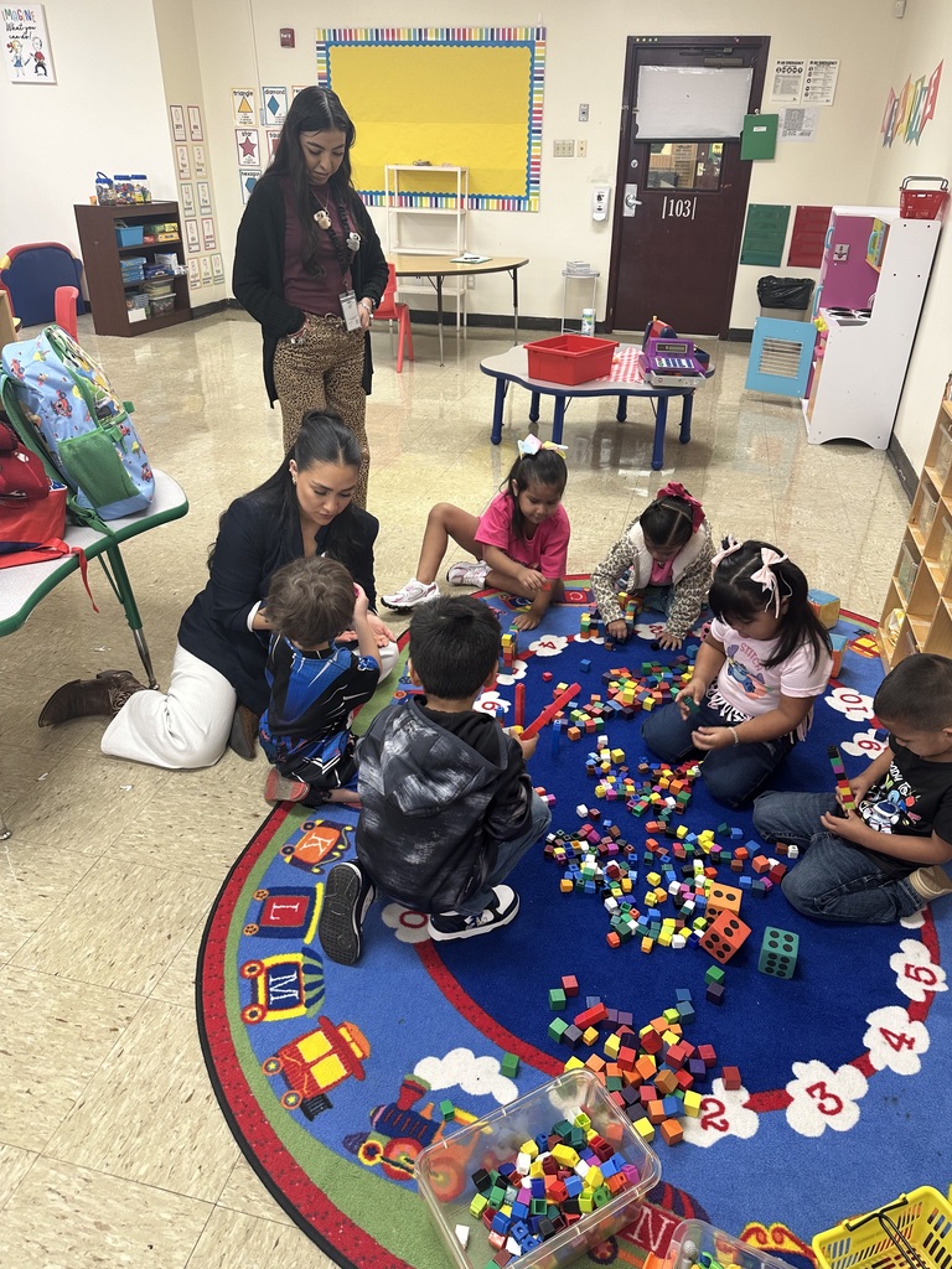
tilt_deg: -29.7
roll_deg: -0.8
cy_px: 634
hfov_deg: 56.8
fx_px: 880
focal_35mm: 24
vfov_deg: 71.6
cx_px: 476
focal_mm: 6.86
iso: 125
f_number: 1.78
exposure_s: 1/60
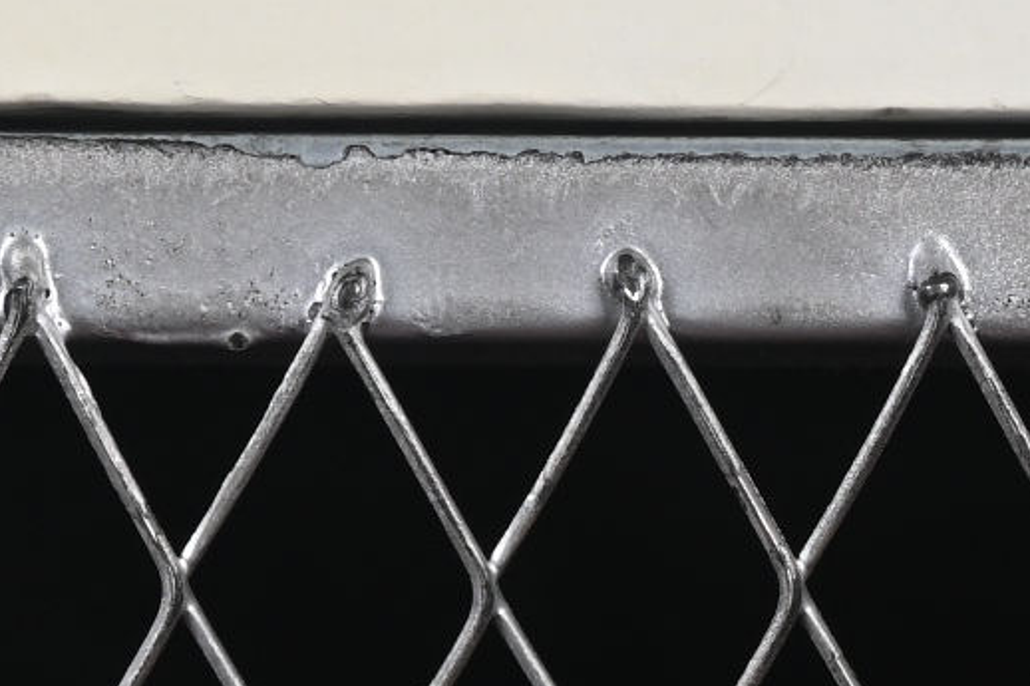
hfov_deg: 5.1
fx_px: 11526
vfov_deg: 3.4
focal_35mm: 403
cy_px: -1024
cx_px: 298
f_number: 8
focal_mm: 50
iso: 160
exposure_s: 1/60
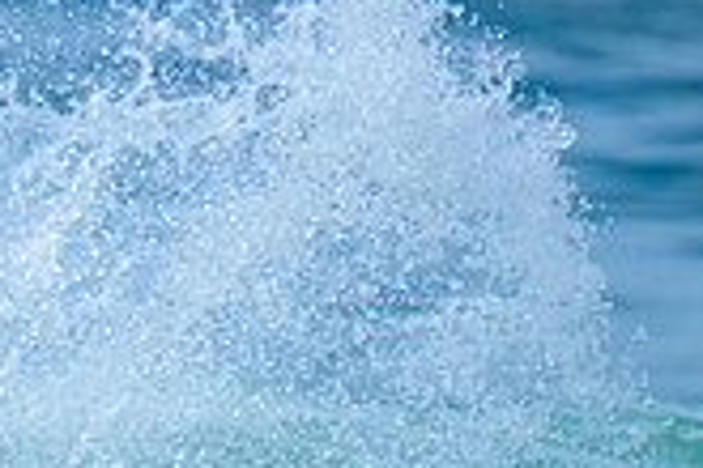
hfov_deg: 0.5
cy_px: 599
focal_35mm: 3777
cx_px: -445
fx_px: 73751
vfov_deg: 0.4
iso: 400
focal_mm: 800
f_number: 6.3
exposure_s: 1/3200
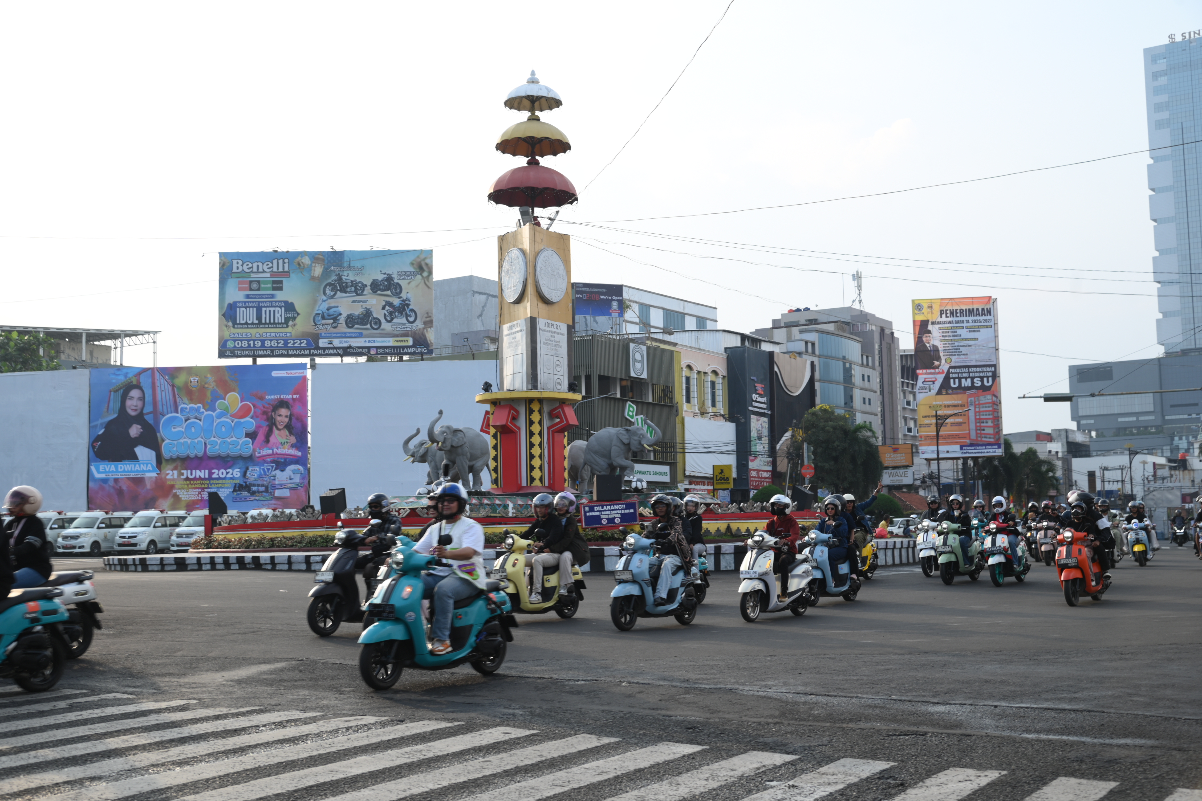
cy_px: 400
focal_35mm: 40
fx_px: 1335
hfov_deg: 48.5
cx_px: 601
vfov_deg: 33.4
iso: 100
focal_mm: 40
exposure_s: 1/125
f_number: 6.3
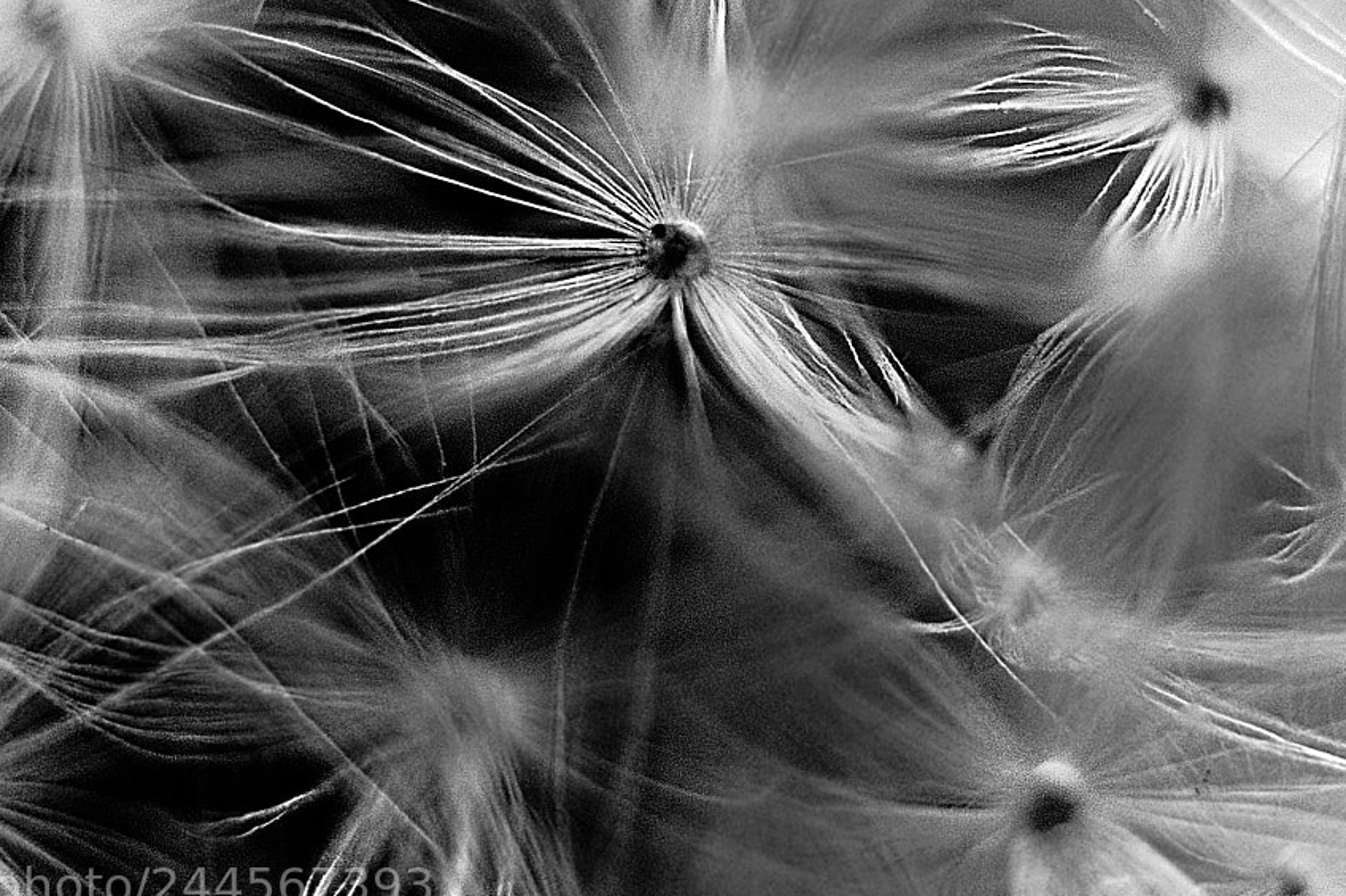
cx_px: 872
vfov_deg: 15.9
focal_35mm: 85
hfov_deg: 23.8
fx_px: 3177
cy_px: 164
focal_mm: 30
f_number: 2.8
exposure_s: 1/45
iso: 800
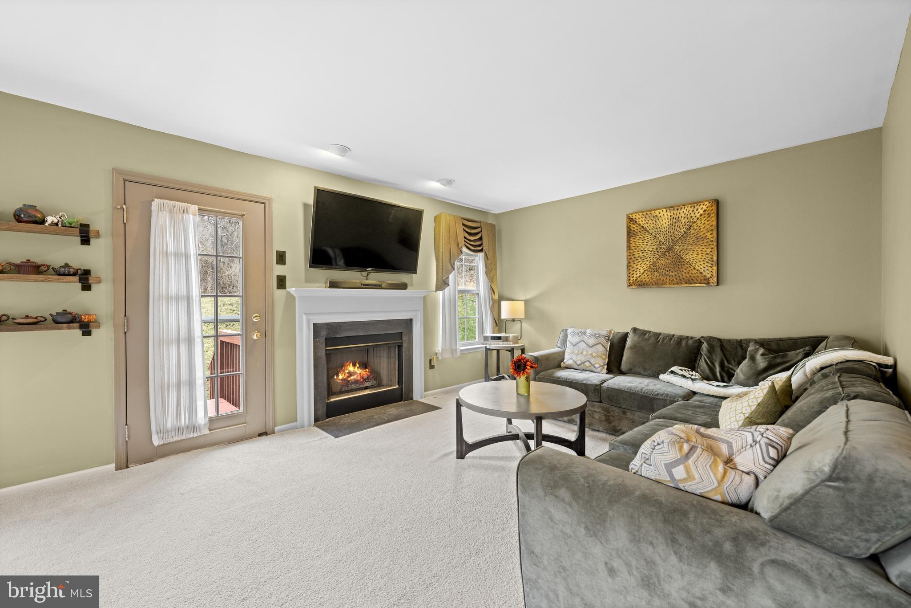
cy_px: 304
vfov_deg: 81.2
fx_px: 354
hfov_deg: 104.3
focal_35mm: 14
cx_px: 456
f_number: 6.3
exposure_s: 1/6
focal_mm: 14
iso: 500
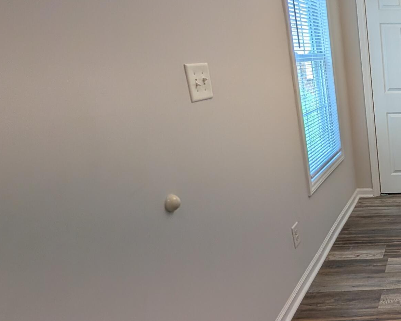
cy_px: 159
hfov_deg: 41.3
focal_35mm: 30
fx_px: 356
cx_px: 476
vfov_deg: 48.5
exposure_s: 1/293
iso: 54
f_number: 1.7
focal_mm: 2.02
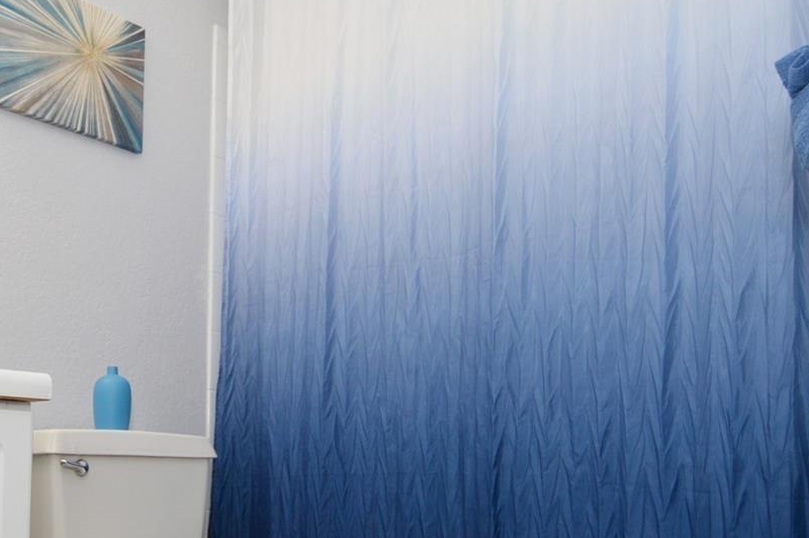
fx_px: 808
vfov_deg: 35.7
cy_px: 427
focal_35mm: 36
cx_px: 177
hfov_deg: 50.4
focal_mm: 12
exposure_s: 1/60
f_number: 4
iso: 500
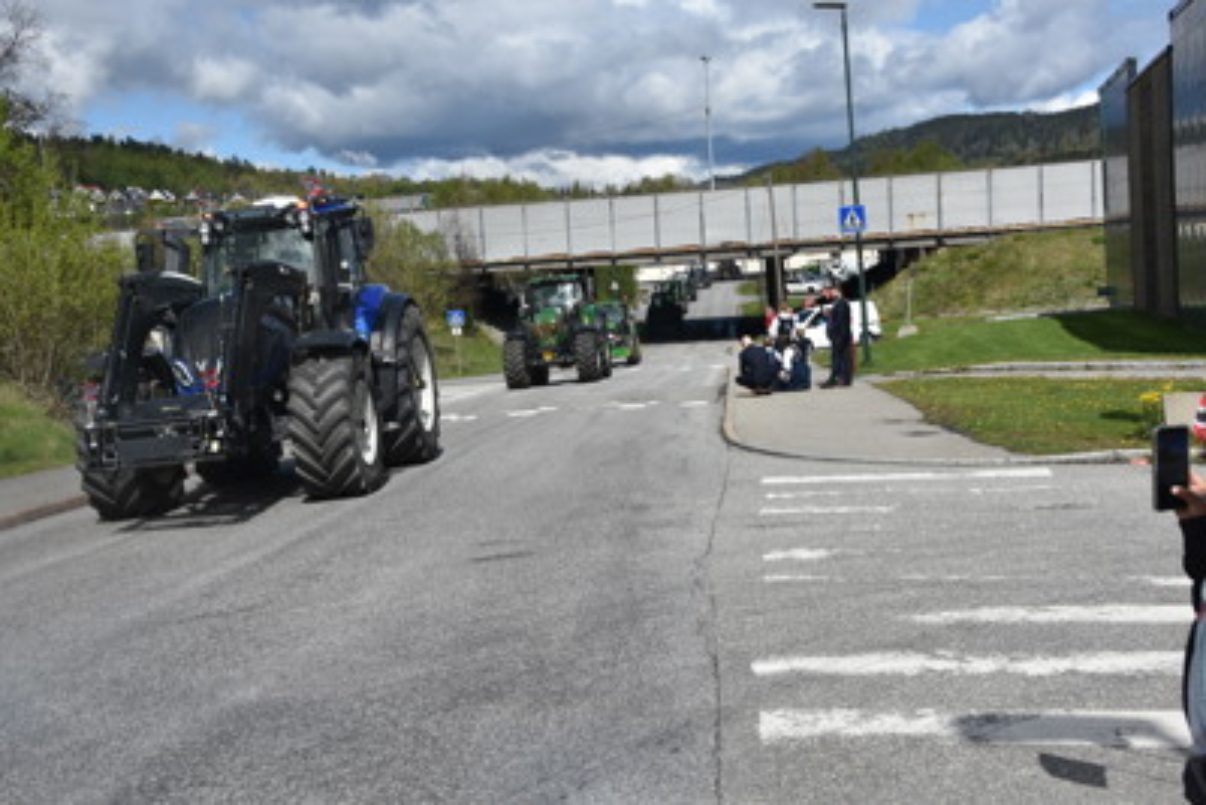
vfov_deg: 31.9
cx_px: 603
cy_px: 402
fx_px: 1407
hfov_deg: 46.4
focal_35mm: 42
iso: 320
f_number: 8
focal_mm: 28
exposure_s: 1/500
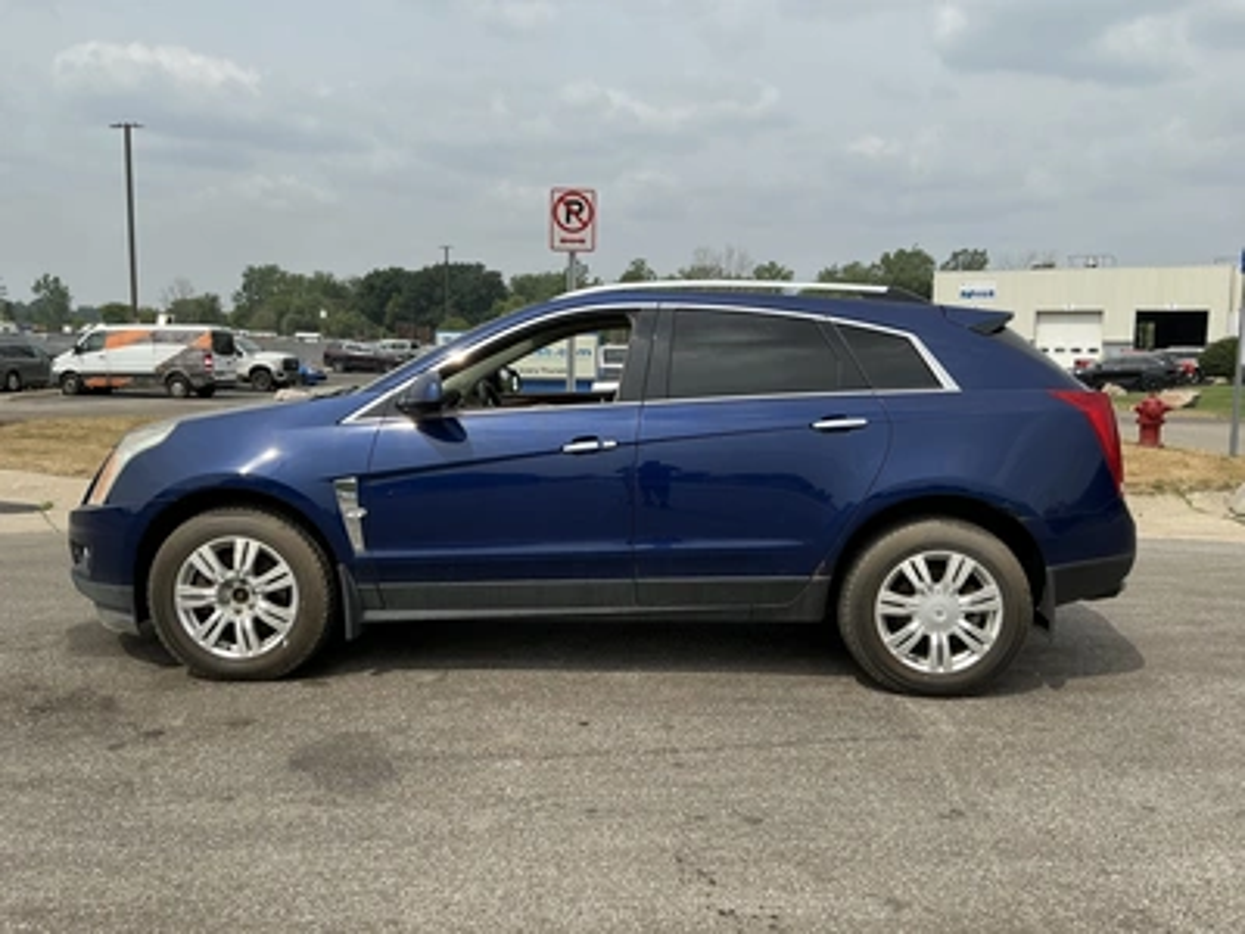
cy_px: 467
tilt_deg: -2.8
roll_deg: -0.3
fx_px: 1007
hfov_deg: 63.4
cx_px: 622
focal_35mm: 28
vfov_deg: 49.7
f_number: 1.8
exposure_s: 1/2058
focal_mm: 3
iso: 25
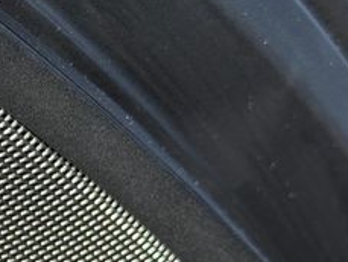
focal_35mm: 134
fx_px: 1348
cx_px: -96
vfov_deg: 11.0
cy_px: 277
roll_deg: +3.8
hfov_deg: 14.2
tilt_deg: -25.1
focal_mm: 6.76
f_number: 1.78
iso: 64
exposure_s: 1/1070
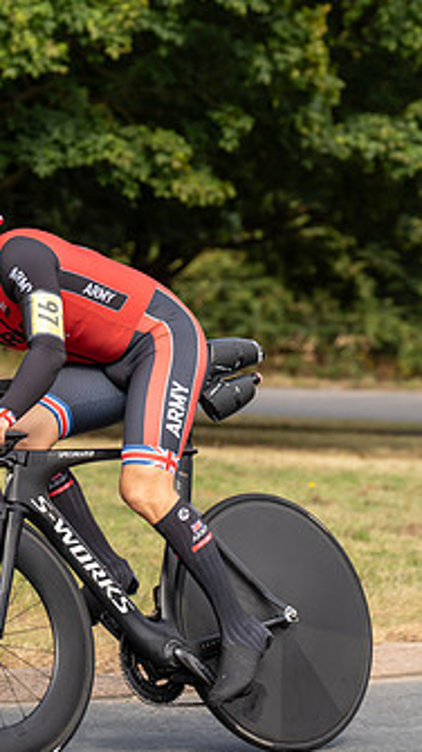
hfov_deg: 6.5
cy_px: 340
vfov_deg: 11.5
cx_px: 34
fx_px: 3727
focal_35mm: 187
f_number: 4
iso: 250
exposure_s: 1/1000
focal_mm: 103
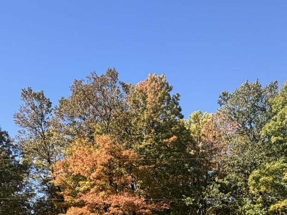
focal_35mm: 46
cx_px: 177
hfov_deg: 41.0
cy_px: 291
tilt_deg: -5.0
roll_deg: +1.1
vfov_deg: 26.1
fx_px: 381
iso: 40
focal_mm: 2.22
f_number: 2.2
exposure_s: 1/709
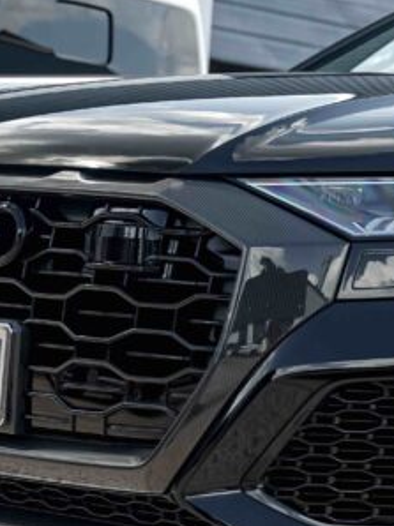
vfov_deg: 14.2
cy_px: 303
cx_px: 534
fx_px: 2112
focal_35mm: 139
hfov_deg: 10.4
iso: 50
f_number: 2.8
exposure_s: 1/100
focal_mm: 42
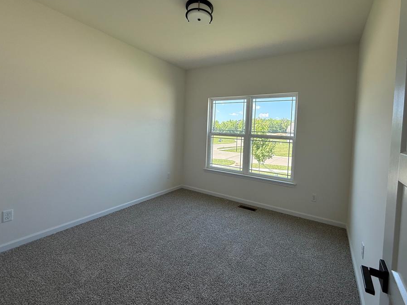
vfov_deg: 77.9
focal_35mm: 16
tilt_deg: -2.5
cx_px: 221
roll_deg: -2.5
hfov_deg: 94.3
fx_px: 188
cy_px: 138
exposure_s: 1/224
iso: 64
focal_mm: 2.22
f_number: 2.2
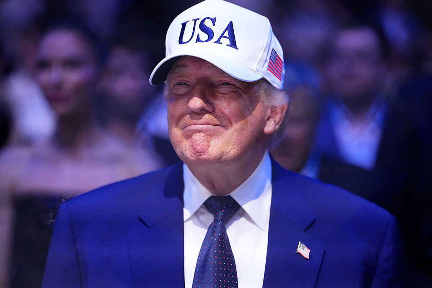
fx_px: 1668
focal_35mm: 139
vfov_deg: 9.9
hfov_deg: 14.8
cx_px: 216
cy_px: 144
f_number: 2.2
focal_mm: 139
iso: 5000
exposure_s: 1/1000
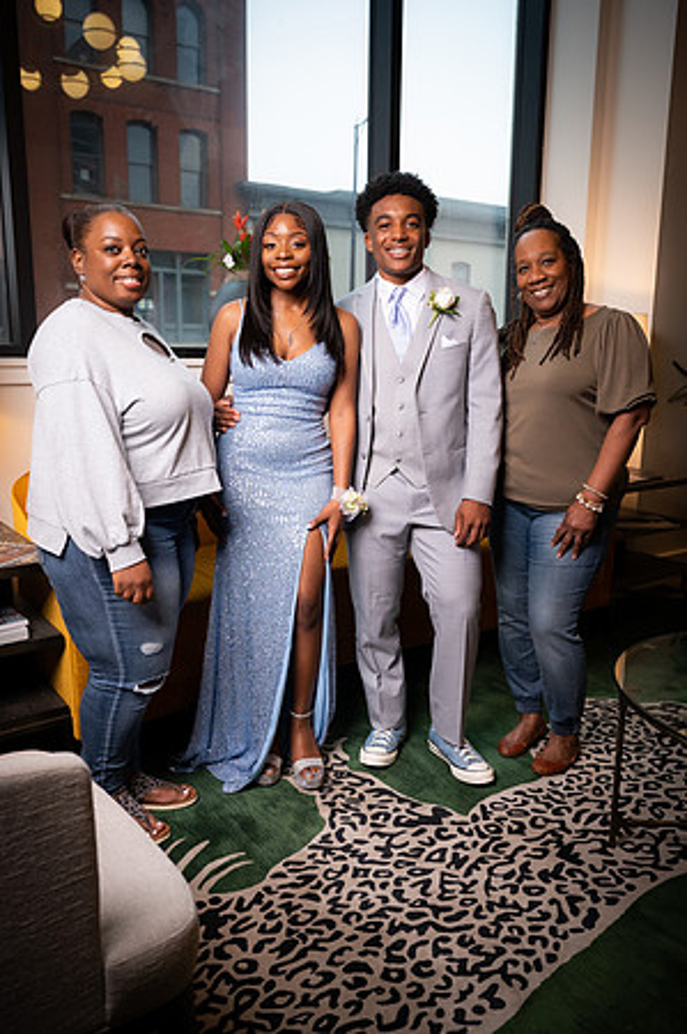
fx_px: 832
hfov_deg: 44.9
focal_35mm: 29
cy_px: 517
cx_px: 344
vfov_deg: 63.7
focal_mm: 29
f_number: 3.5
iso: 1600
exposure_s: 1/250
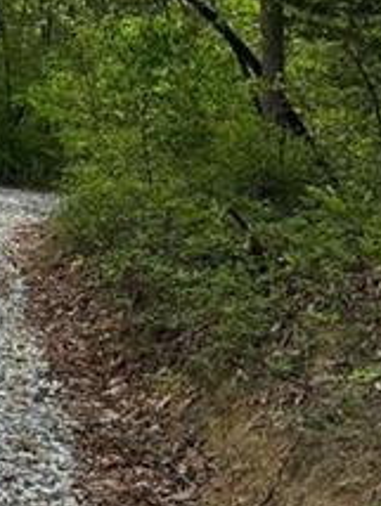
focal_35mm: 86
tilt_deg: +2.0
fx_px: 1260
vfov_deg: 22.3
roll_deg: -0.5
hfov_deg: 16.1
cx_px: -149
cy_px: 66
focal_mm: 6.86
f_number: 1.78
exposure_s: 1/2967
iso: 80
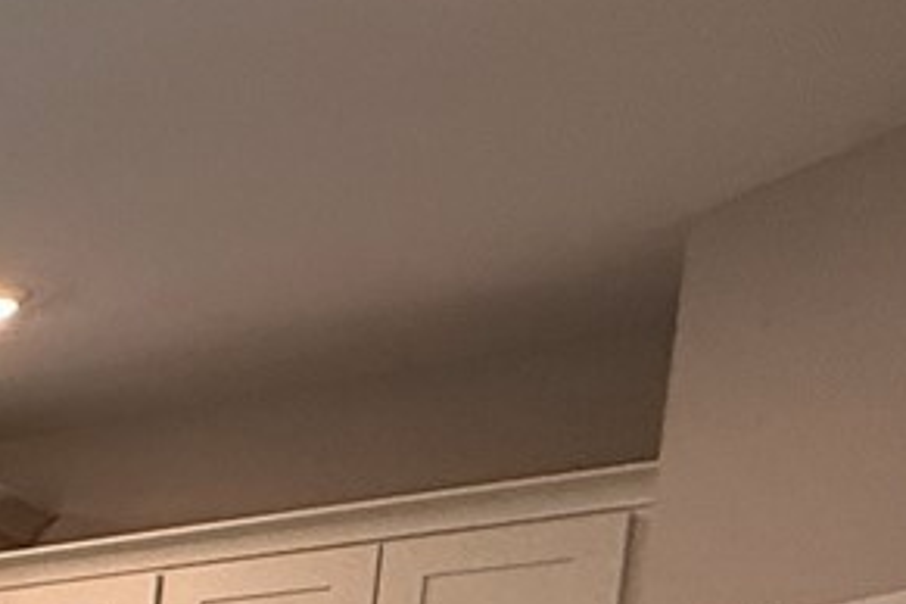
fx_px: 2013
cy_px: 1248
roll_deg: -1.1
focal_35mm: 80
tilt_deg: -7.4
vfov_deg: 14.1
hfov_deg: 15.9
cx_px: -1152
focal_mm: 2.22
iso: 200
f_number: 2.2
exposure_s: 1/120
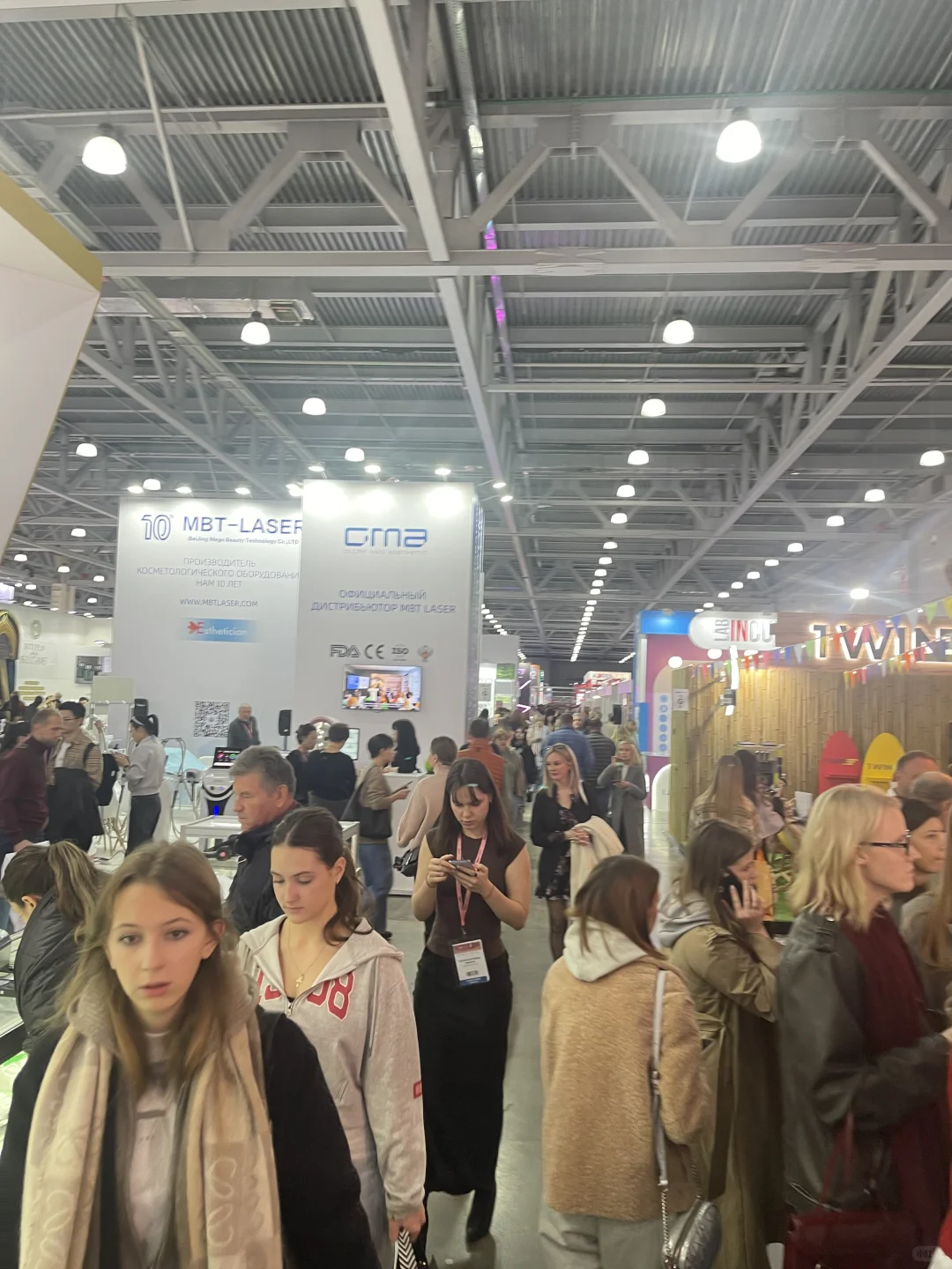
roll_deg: -3.7
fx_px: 917
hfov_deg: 54.9
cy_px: 634
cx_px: 476
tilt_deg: +6.3
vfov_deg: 69.4
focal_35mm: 25
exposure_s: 1/50
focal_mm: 5.1
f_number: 1.6
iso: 64
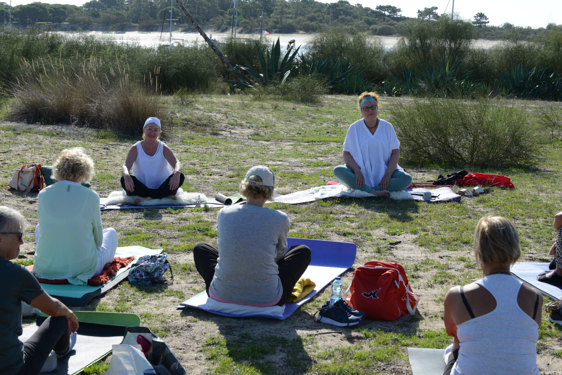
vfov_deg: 19.5
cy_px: 188
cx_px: 281
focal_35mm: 70
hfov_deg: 28.8
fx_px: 1093
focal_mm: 70
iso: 400
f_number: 11
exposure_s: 1/500
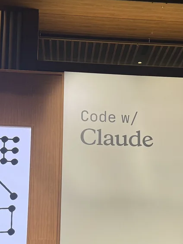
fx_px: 479
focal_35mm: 68
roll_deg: -0.3
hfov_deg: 21.6
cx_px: 110
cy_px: 170
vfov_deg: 28.3
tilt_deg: +12.5
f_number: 1.78
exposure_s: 1/112
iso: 125
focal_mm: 6.76
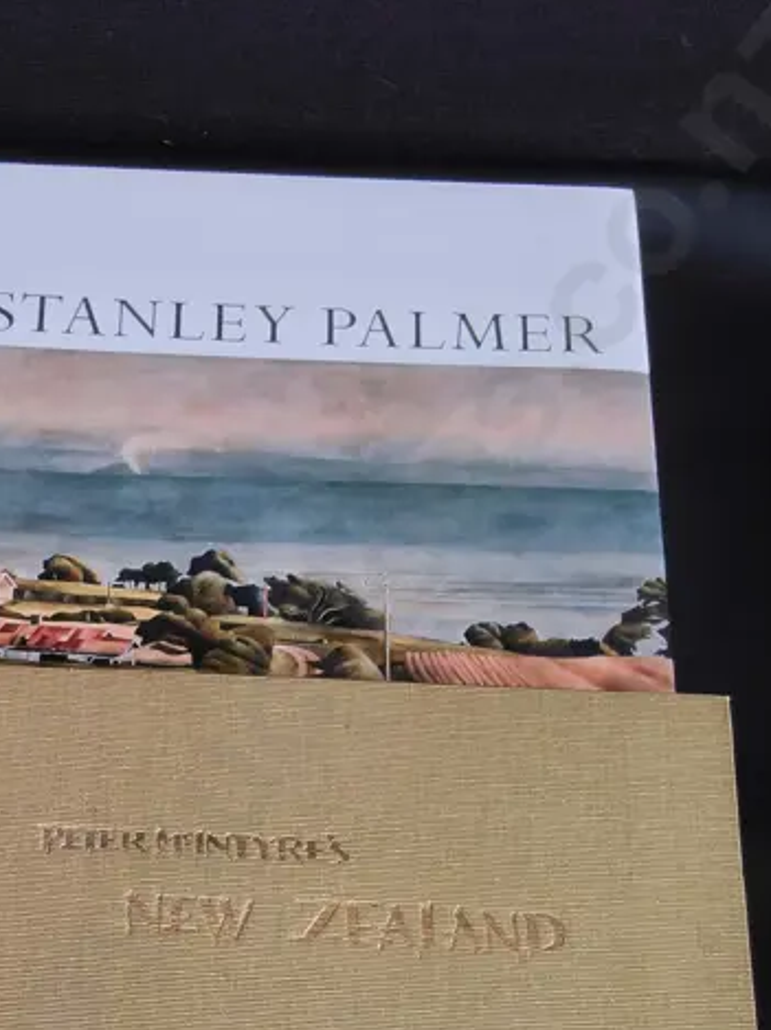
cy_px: 920
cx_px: 132
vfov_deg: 31.3
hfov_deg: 24.3
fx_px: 1755
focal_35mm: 59
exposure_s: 1/104
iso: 32
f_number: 2
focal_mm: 2.87
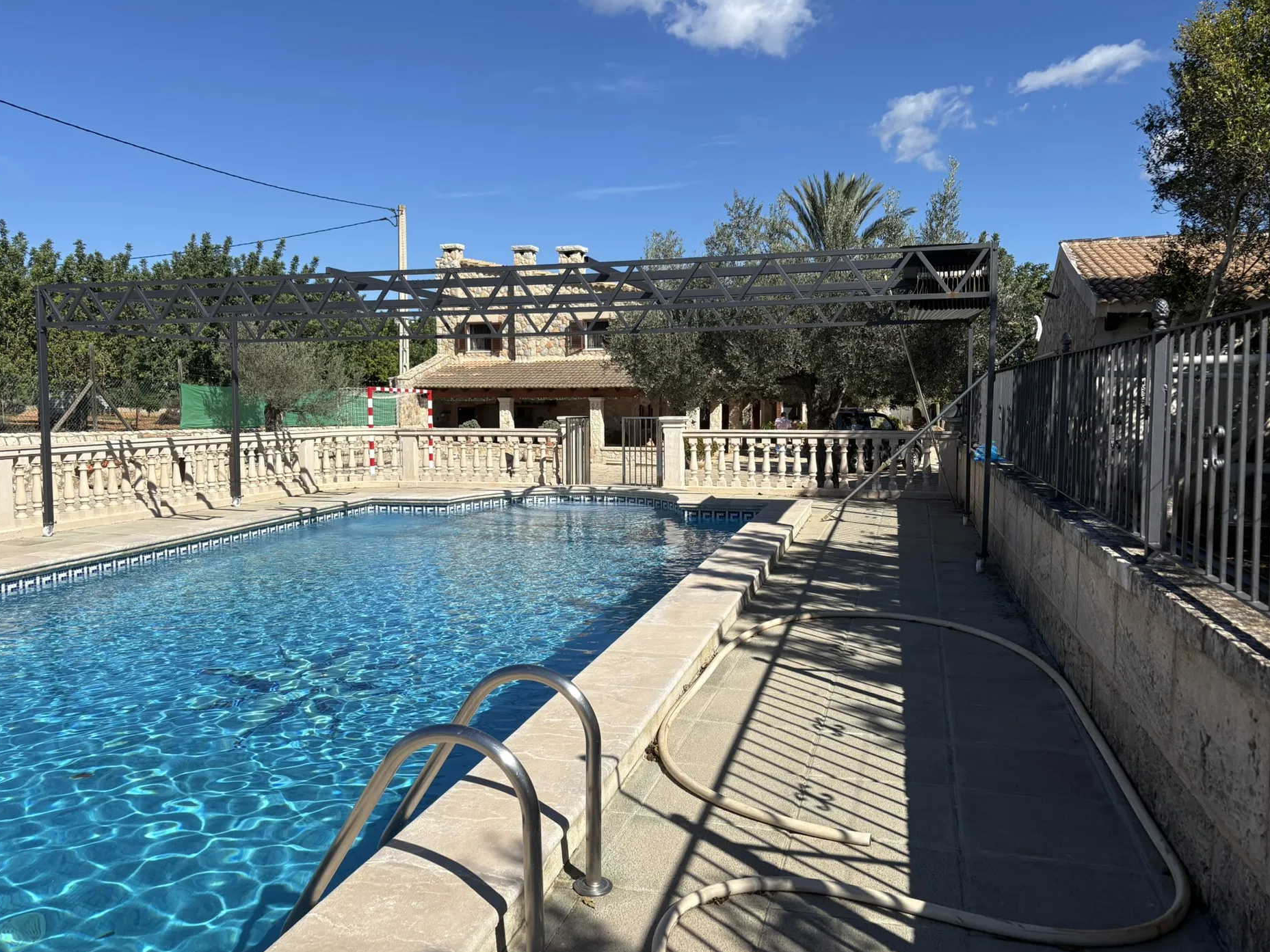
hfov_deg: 63.4
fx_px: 1027
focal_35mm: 28
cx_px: 609
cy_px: 463
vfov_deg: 49.7
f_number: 1.6
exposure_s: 1/4950
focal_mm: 5.96
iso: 50
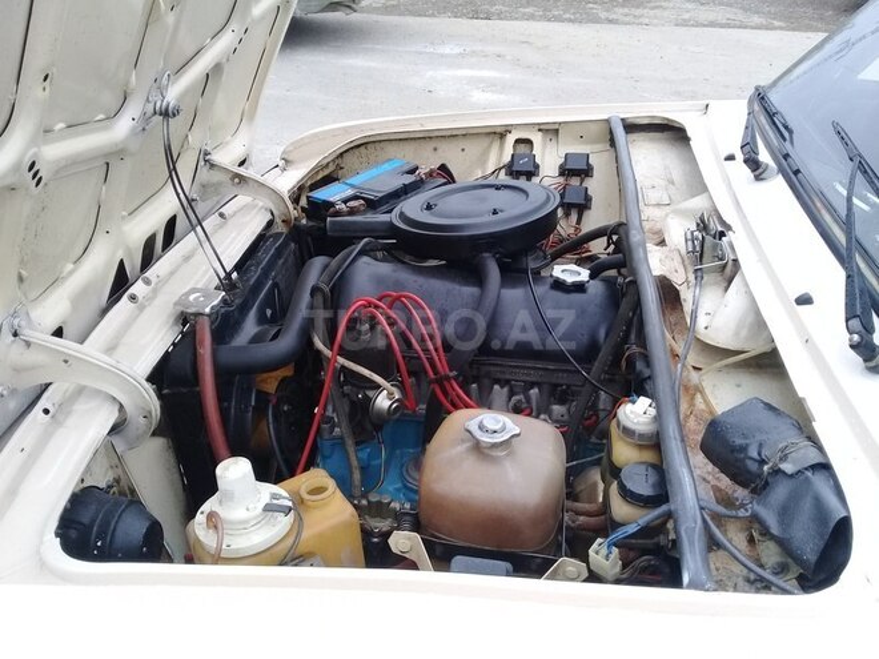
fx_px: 787
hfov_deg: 58.4
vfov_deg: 45.4
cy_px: 330
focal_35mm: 31
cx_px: 440
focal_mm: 3.3
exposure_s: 1/114
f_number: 2.2
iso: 50
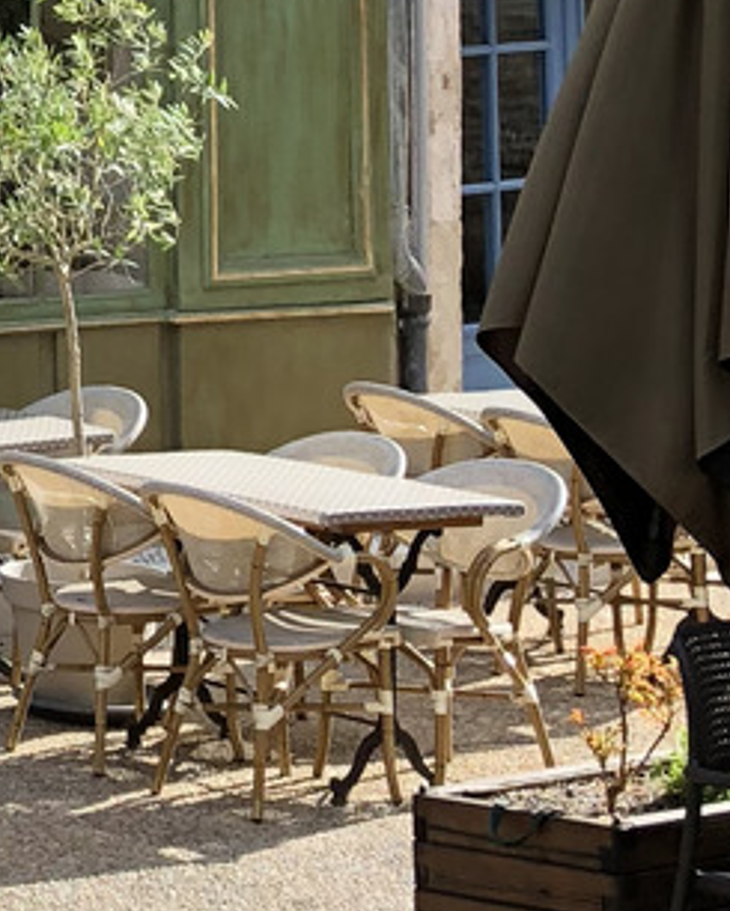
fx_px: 3860
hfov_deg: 10.3
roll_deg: +0.7
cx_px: -489
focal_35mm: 143
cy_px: -450
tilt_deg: +4.3
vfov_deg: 12.8
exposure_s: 1/403
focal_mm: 4
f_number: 1.8
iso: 20
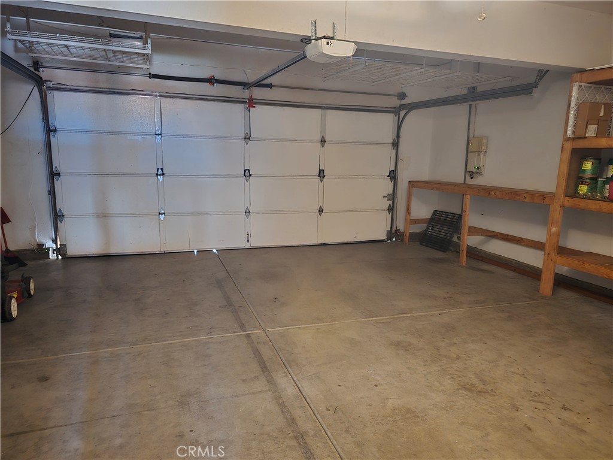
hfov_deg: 73.9
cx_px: 306
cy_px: 230
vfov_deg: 58.9
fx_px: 407
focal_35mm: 23
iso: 2000
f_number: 1.7
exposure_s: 1/20
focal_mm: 6.3
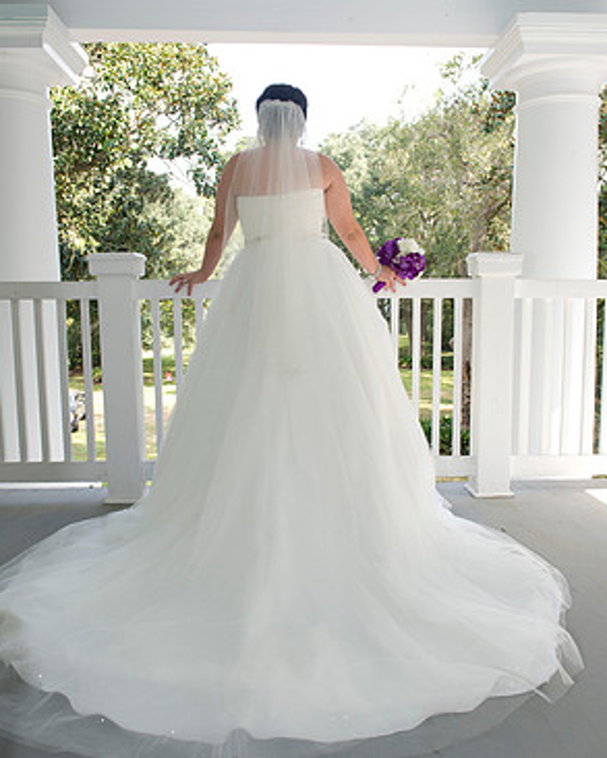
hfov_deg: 48.5
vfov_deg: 58.8
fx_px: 673
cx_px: 301
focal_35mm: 30
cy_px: 383
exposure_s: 1/125
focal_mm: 26
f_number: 5.6
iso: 320
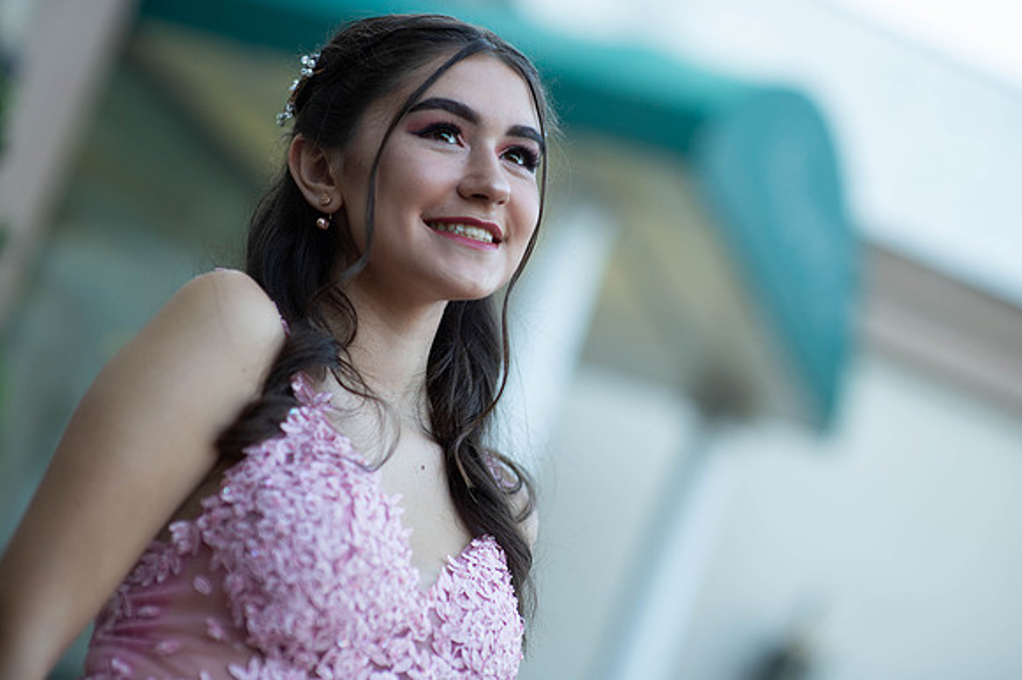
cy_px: 340
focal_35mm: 85
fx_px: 2412
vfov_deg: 16.1
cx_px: 511
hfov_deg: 23.9
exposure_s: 1/640
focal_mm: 85
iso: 250
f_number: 2
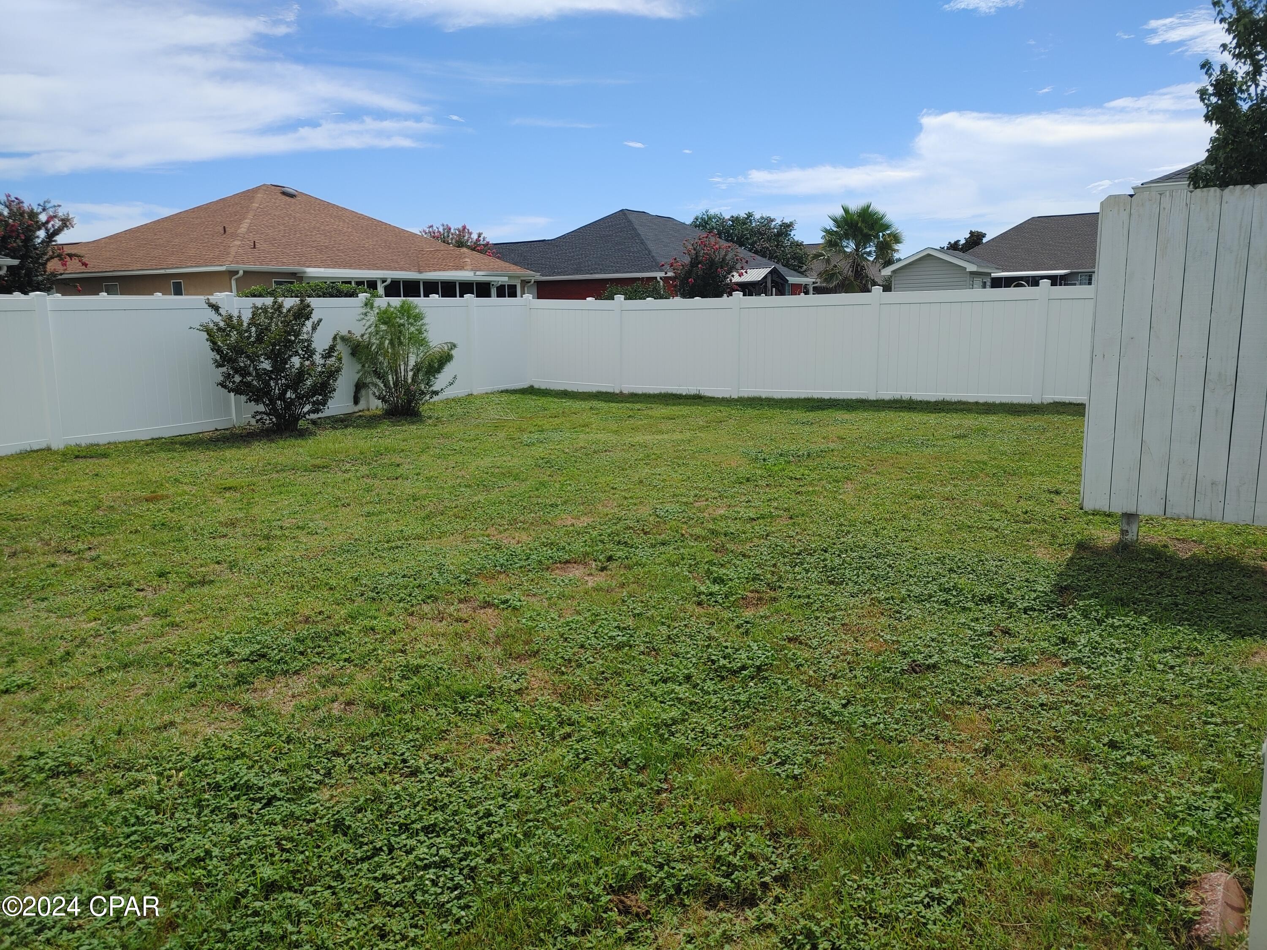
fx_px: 952
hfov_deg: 67.3
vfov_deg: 53.1
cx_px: 634
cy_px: 475
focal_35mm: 26
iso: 50
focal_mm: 5.58
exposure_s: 1/2439
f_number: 1.8
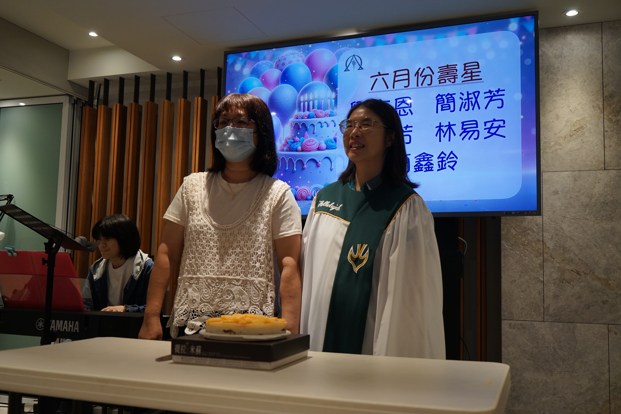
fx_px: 621
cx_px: 310
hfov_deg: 53.1
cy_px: 207
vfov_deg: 36.9
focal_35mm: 36
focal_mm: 36
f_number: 4
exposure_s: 1/160
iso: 1000
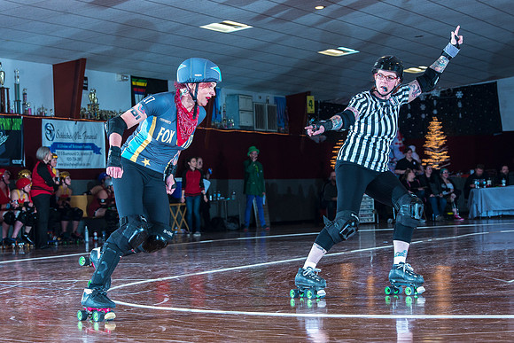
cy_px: 179
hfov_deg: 19.1
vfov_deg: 12.8
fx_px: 1529
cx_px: 233
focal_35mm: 107
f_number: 7.1
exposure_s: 1/160
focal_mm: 95
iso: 800
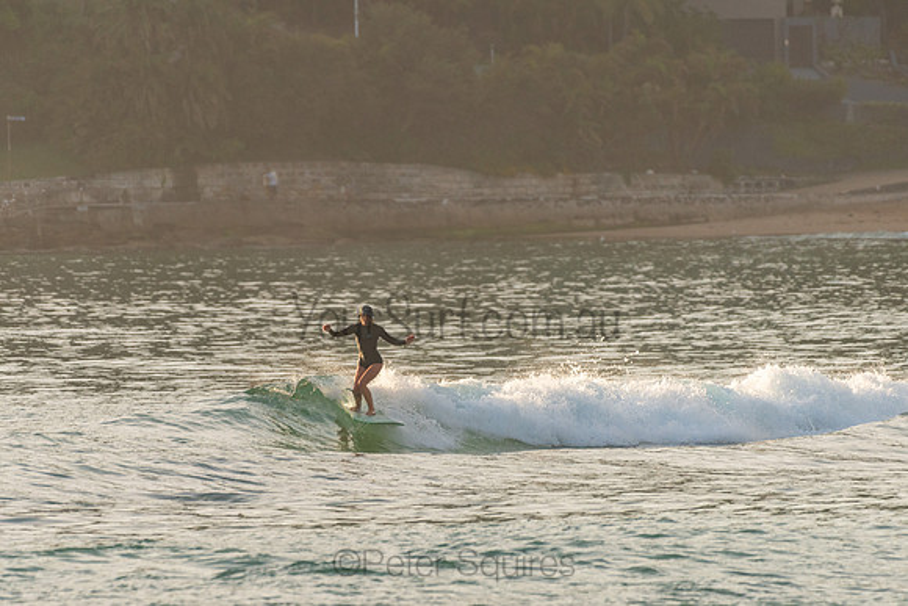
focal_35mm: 612
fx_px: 15442
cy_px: 371
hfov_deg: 3.4
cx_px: 374
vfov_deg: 2.2
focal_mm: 500
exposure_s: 1/500
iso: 500
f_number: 5.6
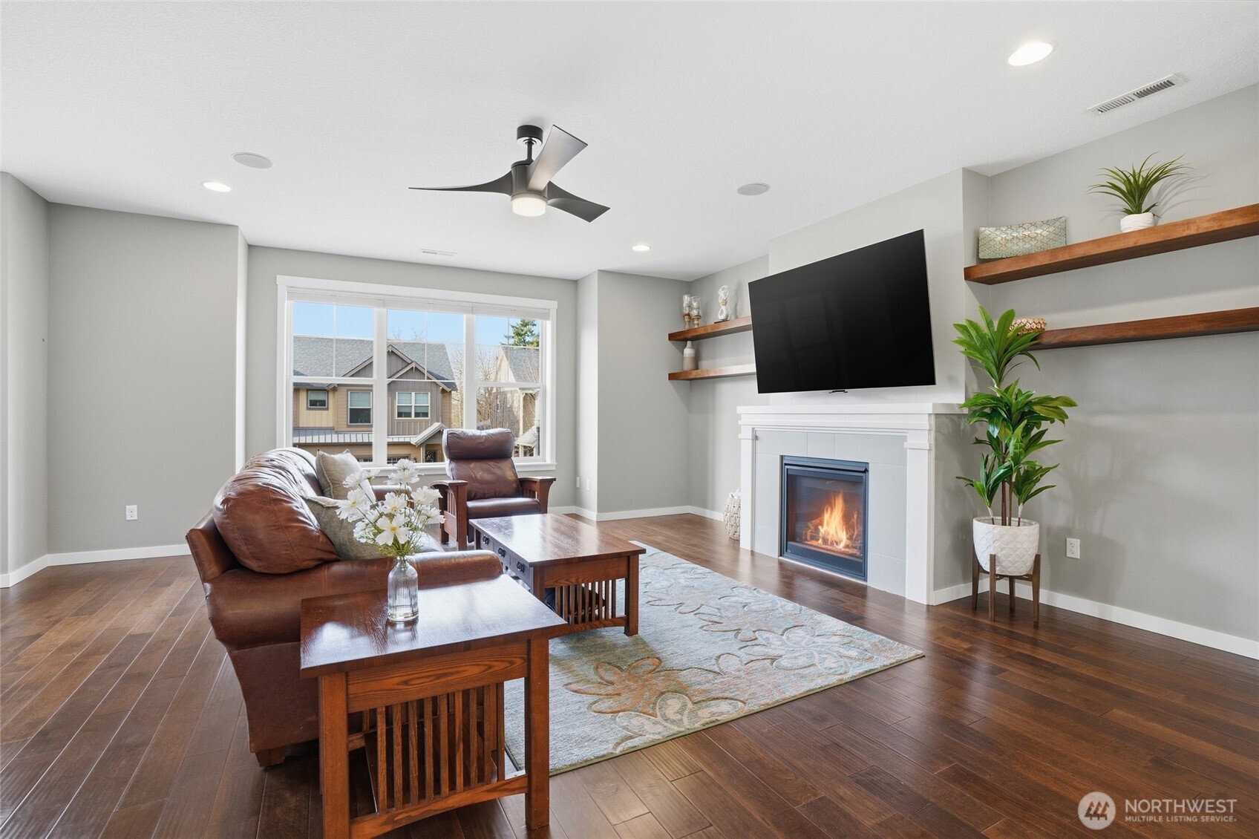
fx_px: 559
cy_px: 420
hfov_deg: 96.7
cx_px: 630
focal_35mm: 16
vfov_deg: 73.7
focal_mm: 16
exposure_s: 1/40
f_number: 9
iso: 320
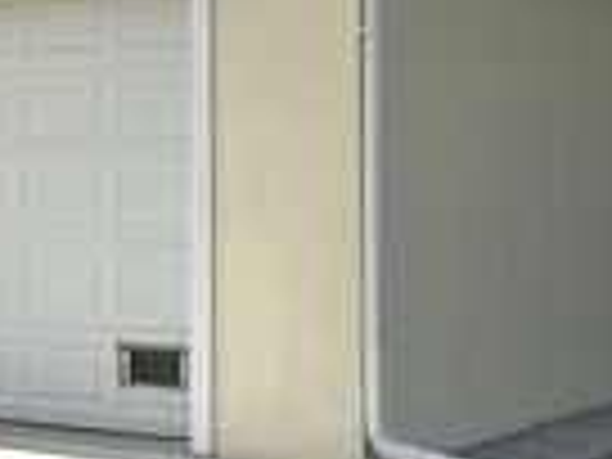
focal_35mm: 103
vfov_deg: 14.3
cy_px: 151
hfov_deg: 18.0
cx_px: -158
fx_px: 1821
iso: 80
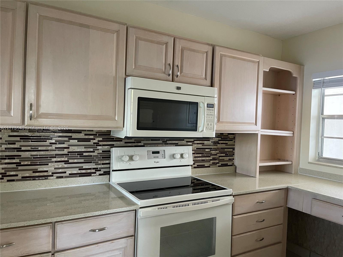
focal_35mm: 25
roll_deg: -2.3
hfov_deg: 69.4
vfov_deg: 54.9
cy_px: 128
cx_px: 172
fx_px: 248
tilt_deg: -2.1
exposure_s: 1/60
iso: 400
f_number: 1.6
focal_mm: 5.1
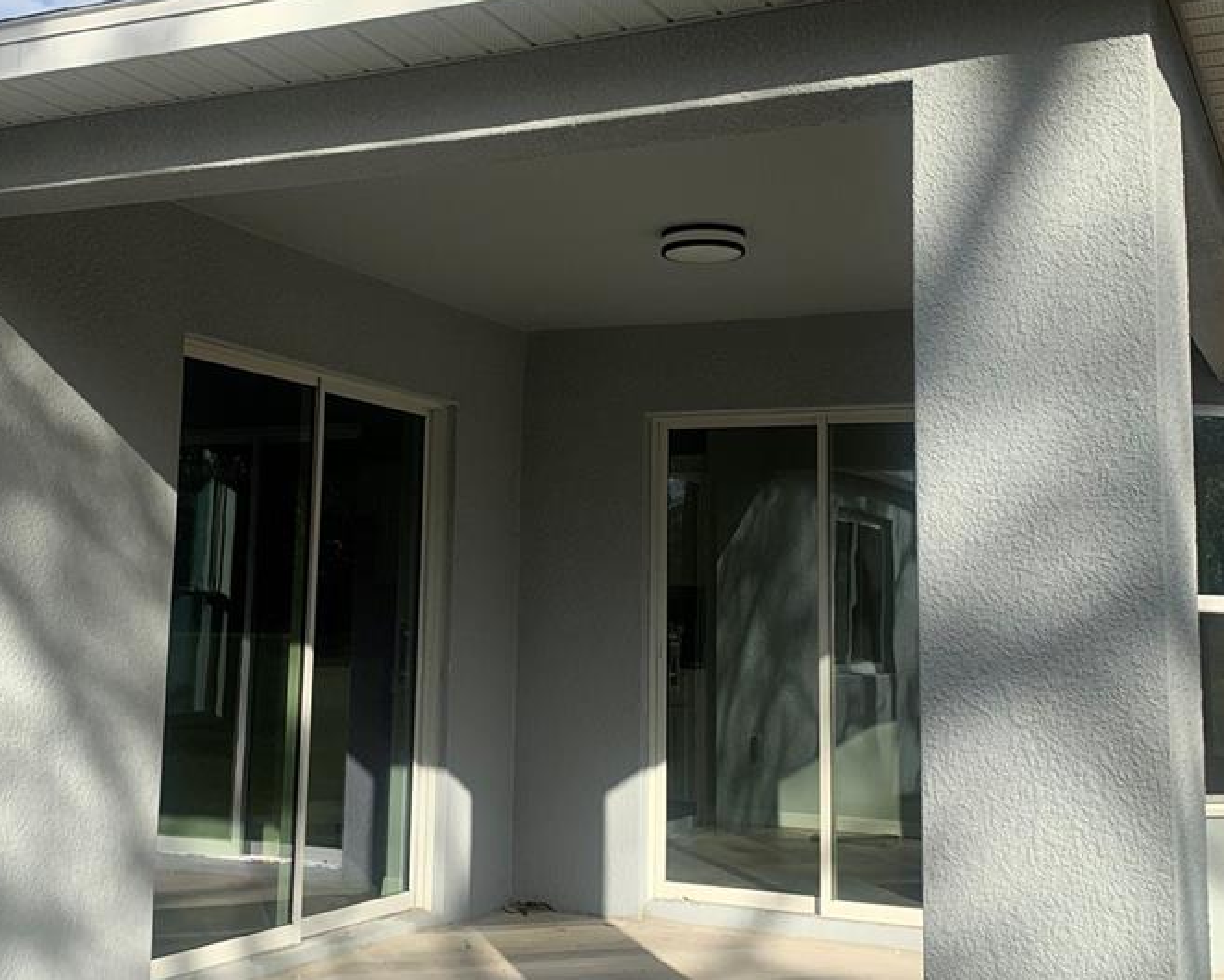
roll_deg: -1.1
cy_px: 377
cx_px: 523
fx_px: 1667
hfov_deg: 40.2
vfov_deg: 32.6
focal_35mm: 46
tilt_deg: +7.5
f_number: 1.8
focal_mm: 4.25
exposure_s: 1/2421
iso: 25
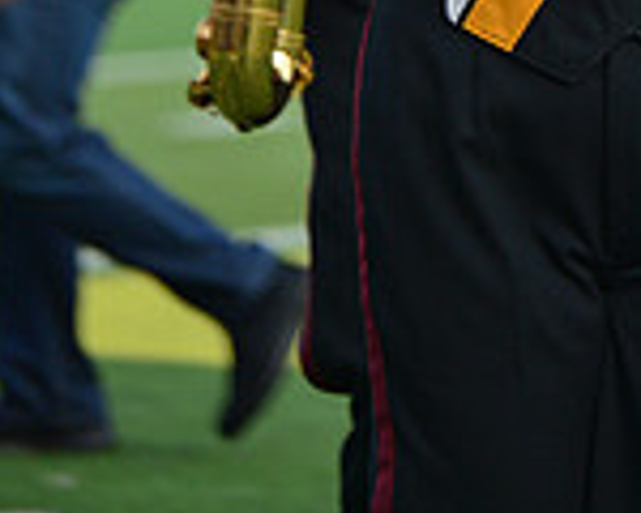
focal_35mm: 872
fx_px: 16543
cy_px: -419
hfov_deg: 2.2
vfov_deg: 1.8
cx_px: 553
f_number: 5.6
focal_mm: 310
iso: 400
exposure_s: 1/1250
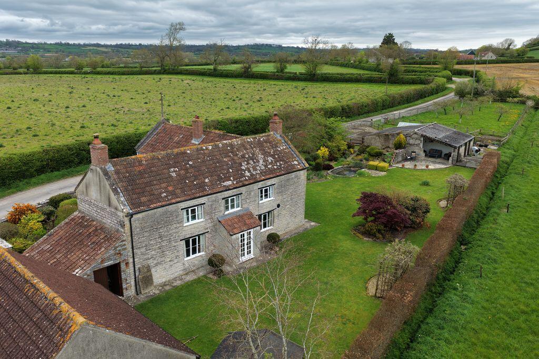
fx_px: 419
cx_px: 270
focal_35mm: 28
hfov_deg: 65.5
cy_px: 180
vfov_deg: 46.4
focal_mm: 14.45
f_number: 2.8
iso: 125
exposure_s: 1/240
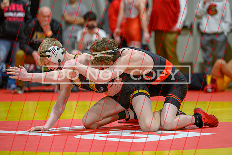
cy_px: 67
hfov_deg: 11.9
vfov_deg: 8.0
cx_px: 129
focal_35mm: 172
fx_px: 1112
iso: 3600
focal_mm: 150
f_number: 2.8
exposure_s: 1/320
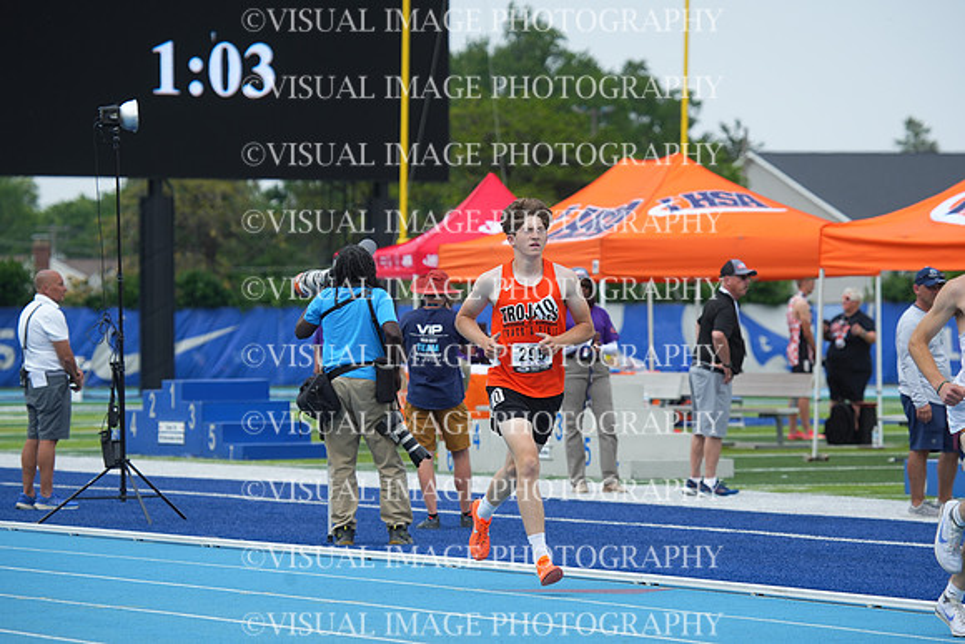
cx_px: 482
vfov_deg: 6.5
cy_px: 322
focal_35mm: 210
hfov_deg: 9.8
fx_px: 5630
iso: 400
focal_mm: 210
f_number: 5.6
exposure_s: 1/1250
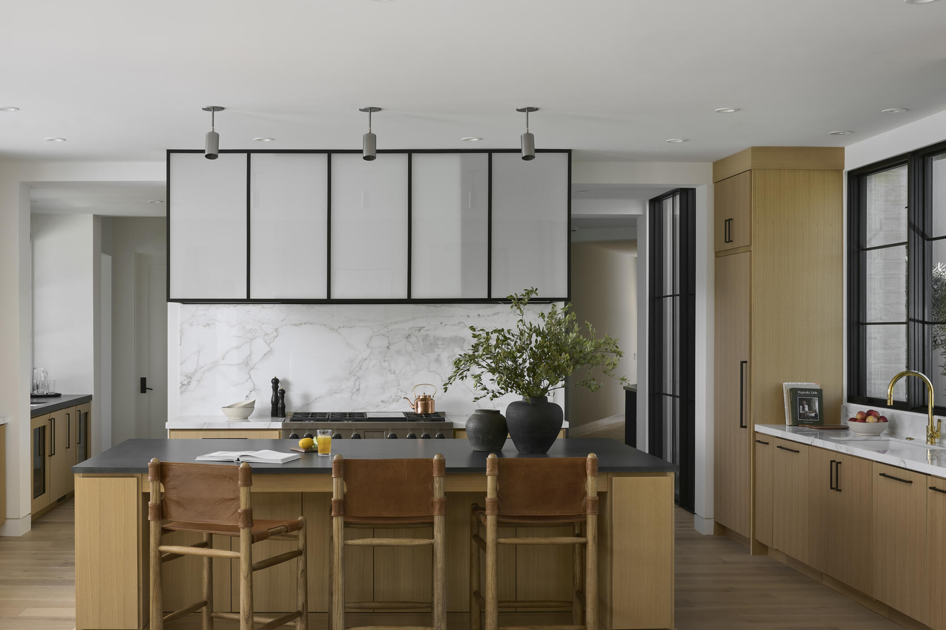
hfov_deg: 43.6
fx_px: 1175
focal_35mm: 45
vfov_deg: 30.0
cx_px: 371
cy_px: 339
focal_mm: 31.5
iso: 200
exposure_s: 1/25
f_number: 11
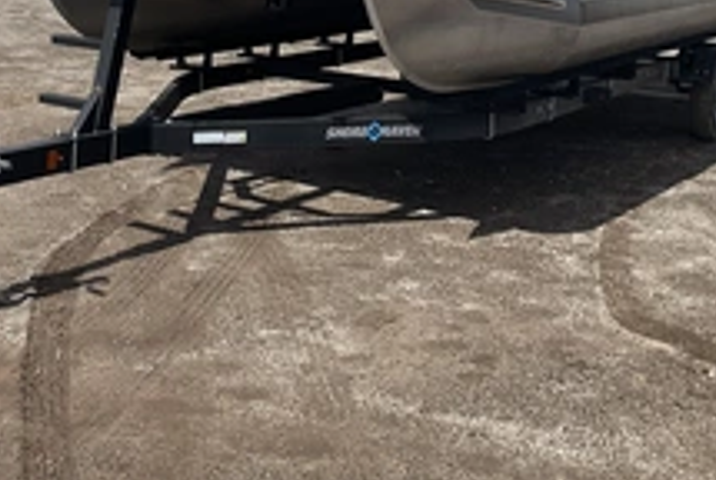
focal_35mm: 56
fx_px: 1115
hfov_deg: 35.4
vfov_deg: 23.4
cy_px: 13
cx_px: 273
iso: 25
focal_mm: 3
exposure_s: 1/2667
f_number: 1.8
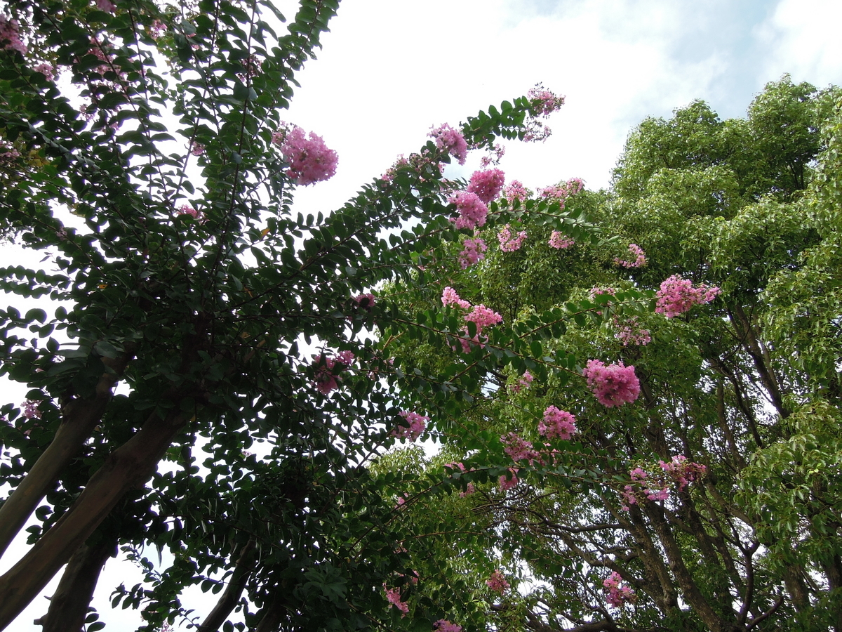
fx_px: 584
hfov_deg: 71.6
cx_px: 421
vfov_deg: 56.8
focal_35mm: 24
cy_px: 316
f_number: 2.8
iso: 160
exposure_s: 1/1000
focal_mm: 4.3
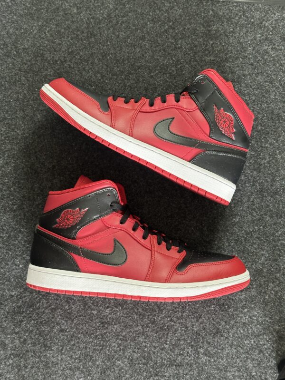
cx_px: 142
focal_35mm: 48
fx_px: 527
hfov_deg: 30.3
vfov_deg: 39.6
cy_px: 190
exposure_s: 1/33
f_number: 1.78
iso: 250
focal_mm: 6.86
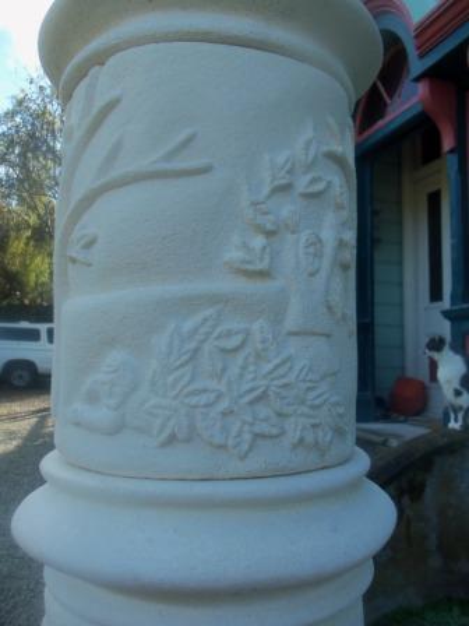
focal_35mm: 29
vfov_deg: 61.7
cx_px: 234
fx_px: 524
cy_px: 313
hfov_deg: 48.2
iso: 80
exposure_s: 1/200
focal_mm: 5.2
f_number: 3.4
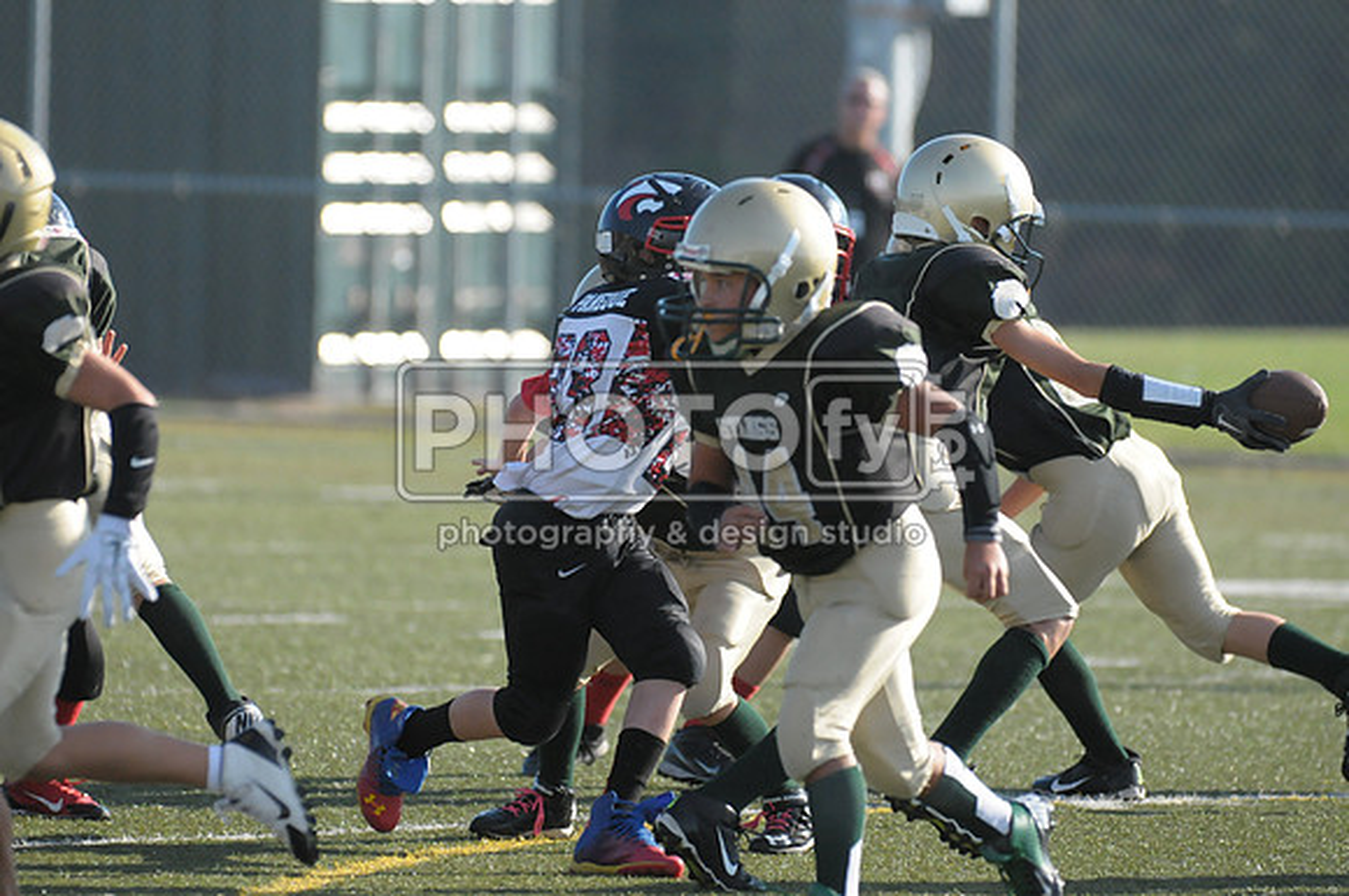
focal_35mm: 390
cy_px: 448
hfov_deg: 5.3
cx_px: 674
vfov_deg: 3.5
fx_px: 14594
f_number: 4
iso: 1600
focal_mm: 260
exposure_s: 1/5000
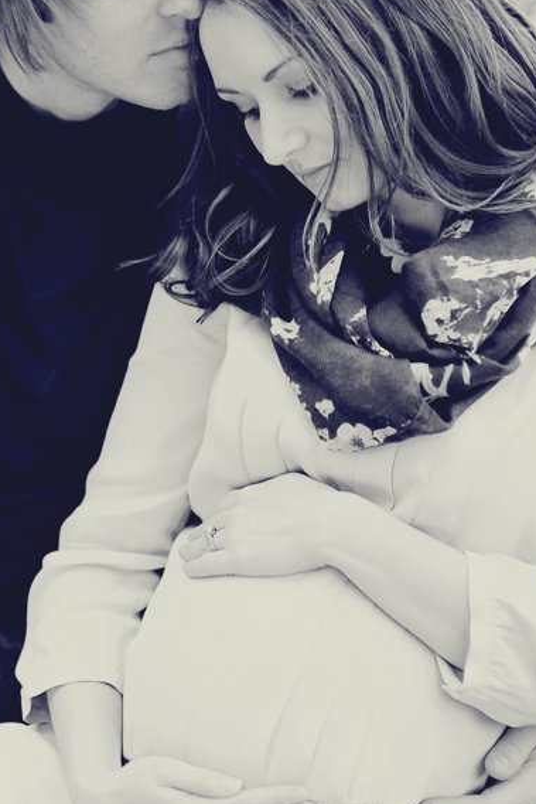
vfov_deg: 9.7
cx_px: 18
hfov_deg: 6.5
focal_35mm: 211
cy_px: 258
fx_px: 4709
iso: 320
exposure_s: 1/400
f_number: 1.8
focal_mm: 85
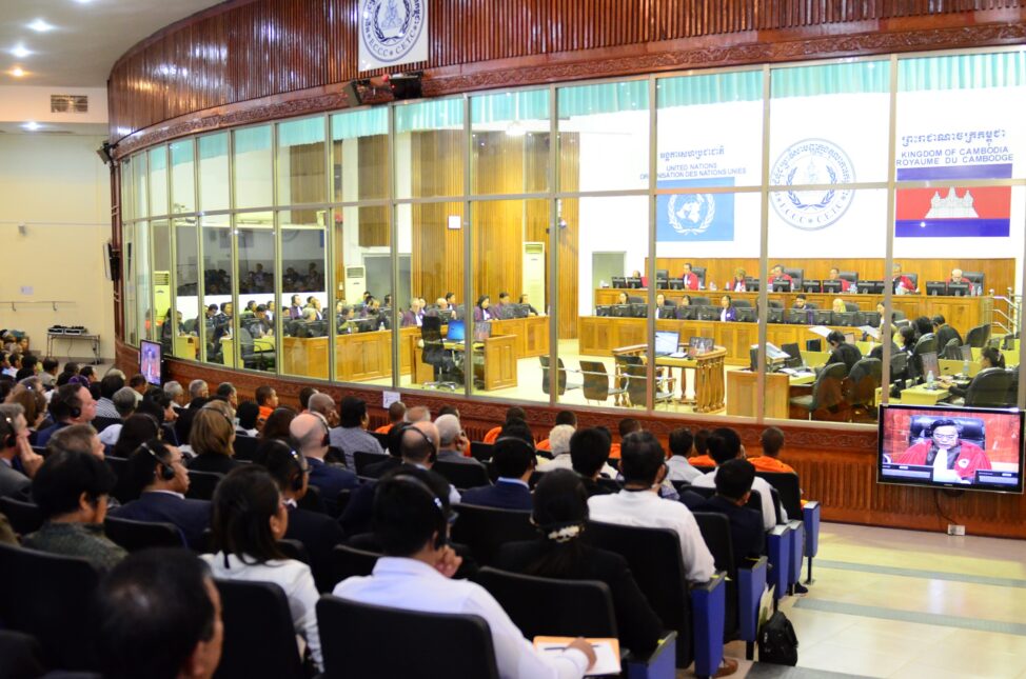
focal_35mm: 36
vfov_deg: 36.7
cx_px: 513
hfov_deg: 53.2
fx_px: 1024
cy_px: 340
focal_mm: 24
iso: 2500
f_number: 2.8
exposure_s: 1/80
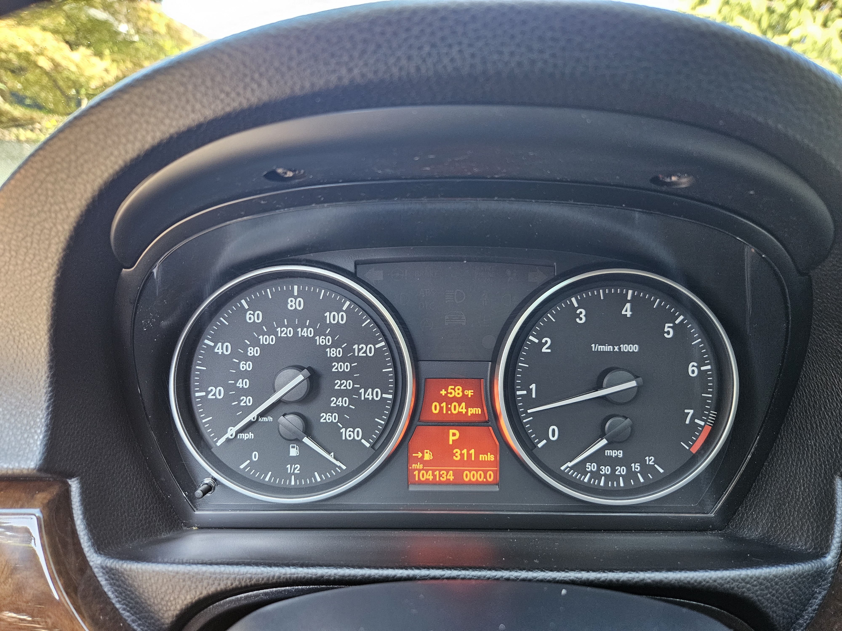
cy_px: 316
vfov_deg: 58.9
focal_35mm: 23
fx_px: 559
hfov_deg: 73.9
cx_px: 421
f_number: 1.8
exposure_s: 1/120
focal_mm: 5.4
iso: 400
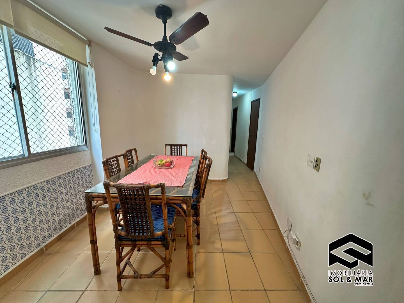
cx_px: 202
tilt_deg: -10.8
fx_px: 163
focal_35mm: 14
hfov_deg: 102.1
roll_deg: -1.8
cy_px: 152
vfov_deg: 85.7
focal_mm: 2.22
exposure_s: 1/60
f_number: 2.2
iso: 160
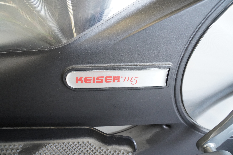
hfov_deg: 73.7
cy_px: 78
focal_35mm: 24
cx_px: 116
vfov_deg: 53.1
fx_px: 155
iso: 8000
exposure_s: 1/125
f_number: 7.1
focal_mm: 24
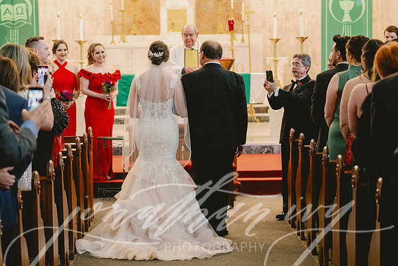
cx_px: 199
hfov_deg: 19.5
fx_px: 1161
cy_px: 133
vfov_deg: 13.0
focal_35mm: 105
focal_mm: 70
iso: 2500
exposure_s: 1/125
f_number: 2.8
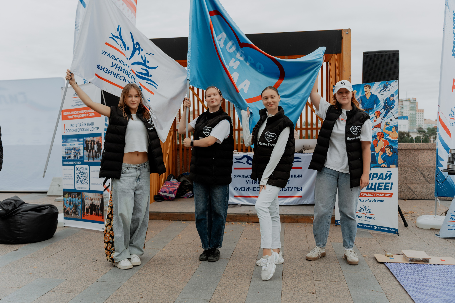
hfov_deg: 58.7
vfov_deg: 41.1
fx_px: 404
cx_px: 228
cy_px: 152
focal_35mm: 32
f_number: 3.5
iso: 250
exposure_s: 1/800
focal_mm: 32
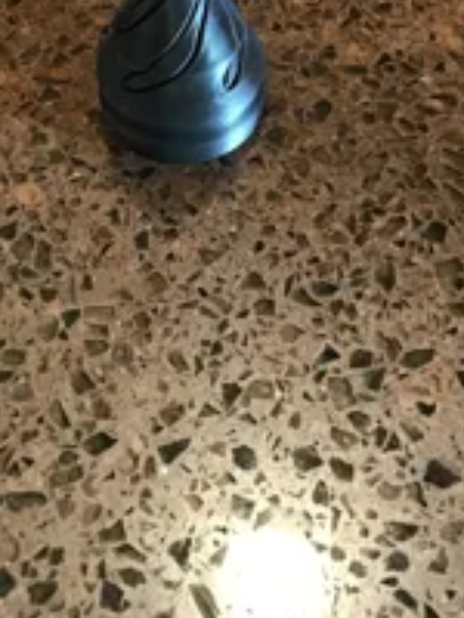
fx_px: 1108
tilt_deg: -50.7
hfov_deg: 23.6
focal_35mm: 62
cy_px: 127
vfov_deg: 30.5
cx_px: 189
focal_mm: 3.3
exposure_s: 1/15
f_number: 2.4
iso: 200
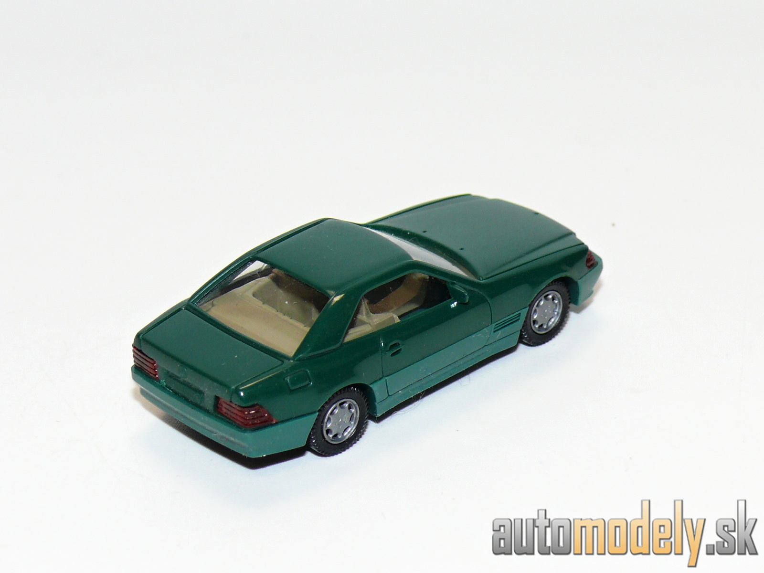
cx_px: 382
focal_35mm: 126
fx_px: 2781
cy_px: 286
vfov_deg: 11.8
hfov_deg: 15.6
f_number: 4
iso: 100
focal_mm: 15
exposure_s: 1/30
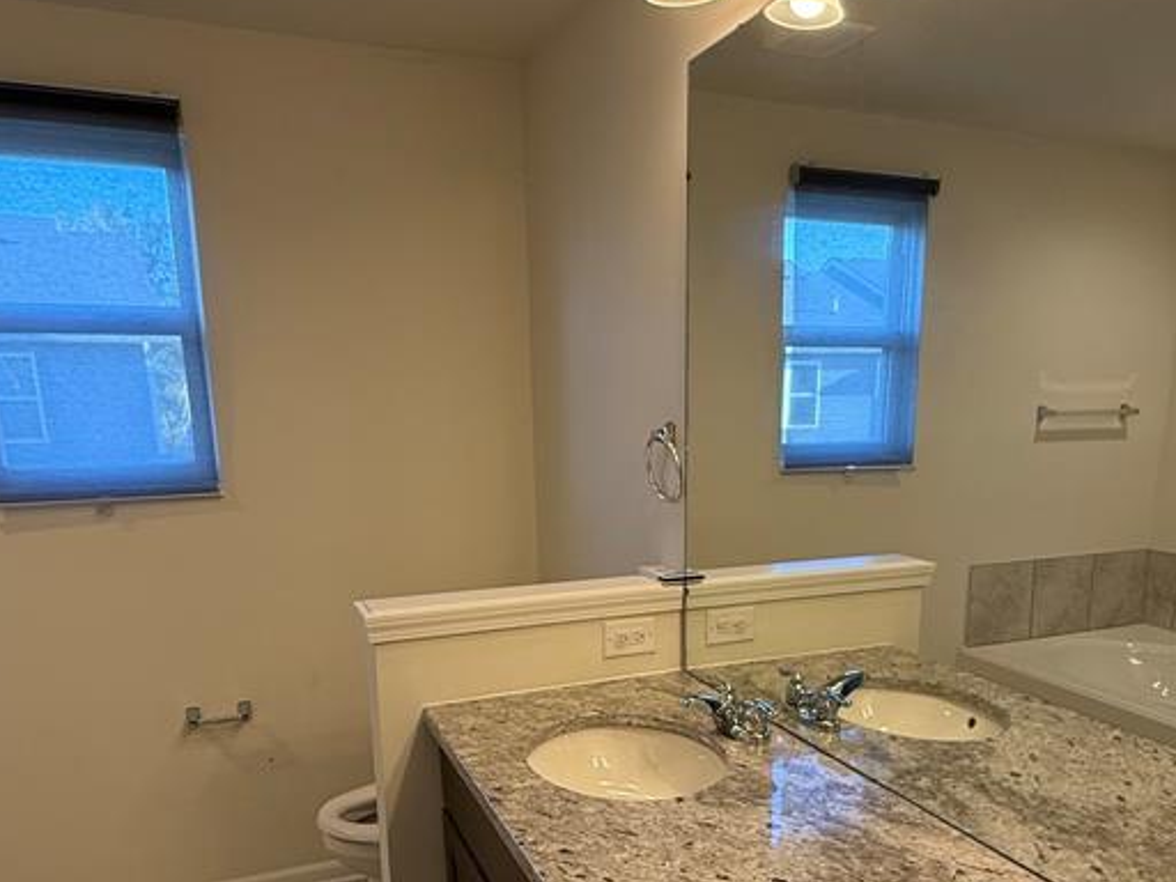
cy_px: 627
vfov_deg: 48.4
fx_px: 951
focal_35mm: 28
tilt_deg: -12.1
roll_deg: +0.8
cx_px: 643
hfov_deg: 63.3
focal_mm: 2.22
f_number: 2.2
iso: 160
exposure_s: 1/120
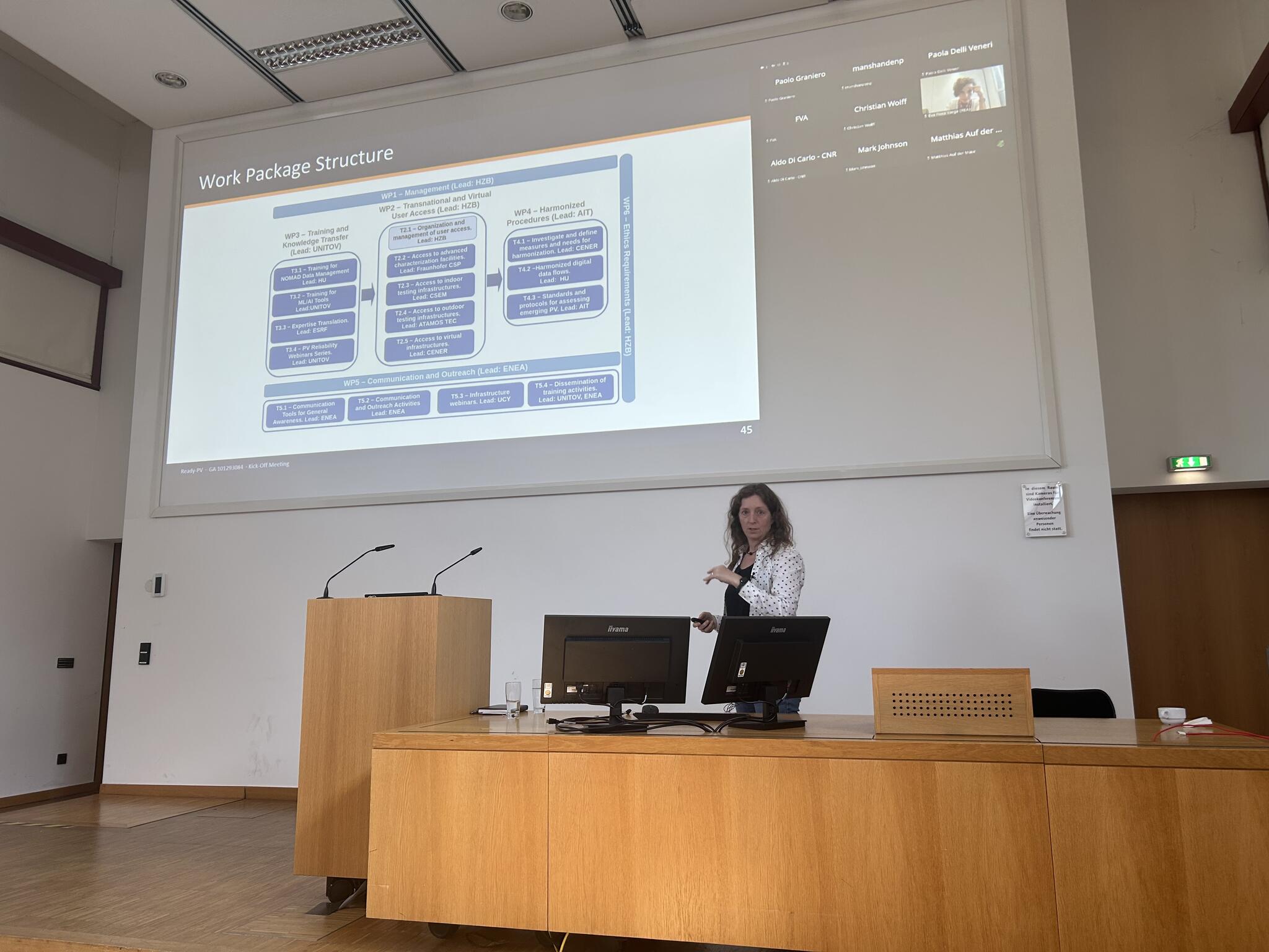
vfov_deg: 53.1
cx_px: 634
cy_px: 476
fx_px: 953
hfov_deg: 67.3
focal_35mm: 26
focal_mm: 5.7
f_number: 1.5
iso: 80
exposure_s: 1/120
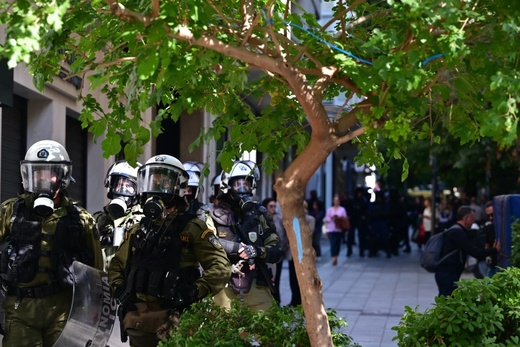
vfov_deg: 11.4
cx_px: 260
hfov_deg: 17.1
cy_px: 174
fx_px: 1733
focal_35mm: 120
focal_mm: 120
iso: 640
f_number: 5
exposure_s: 1/800
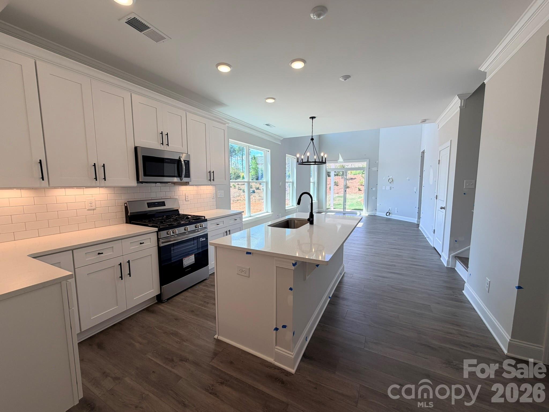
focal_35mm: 14
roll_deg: +0.2
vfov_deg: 85.7
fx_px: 222
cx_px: 274
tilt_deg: -4.6
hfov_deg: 102.1
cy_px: 206
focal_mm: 2.22
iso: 32
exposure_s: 1/120
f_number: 2.2
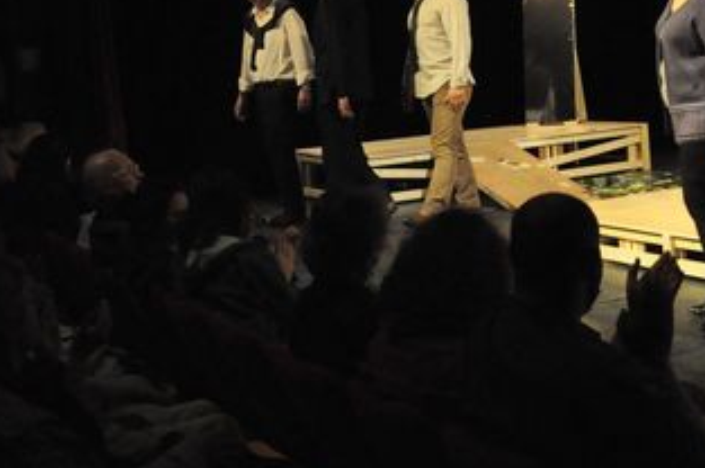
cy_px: 6
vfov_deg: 19.2
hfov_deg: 28.5
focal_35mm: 69
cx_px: 581
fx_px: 1350
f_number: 3.5
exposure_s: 1/60
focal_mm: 18
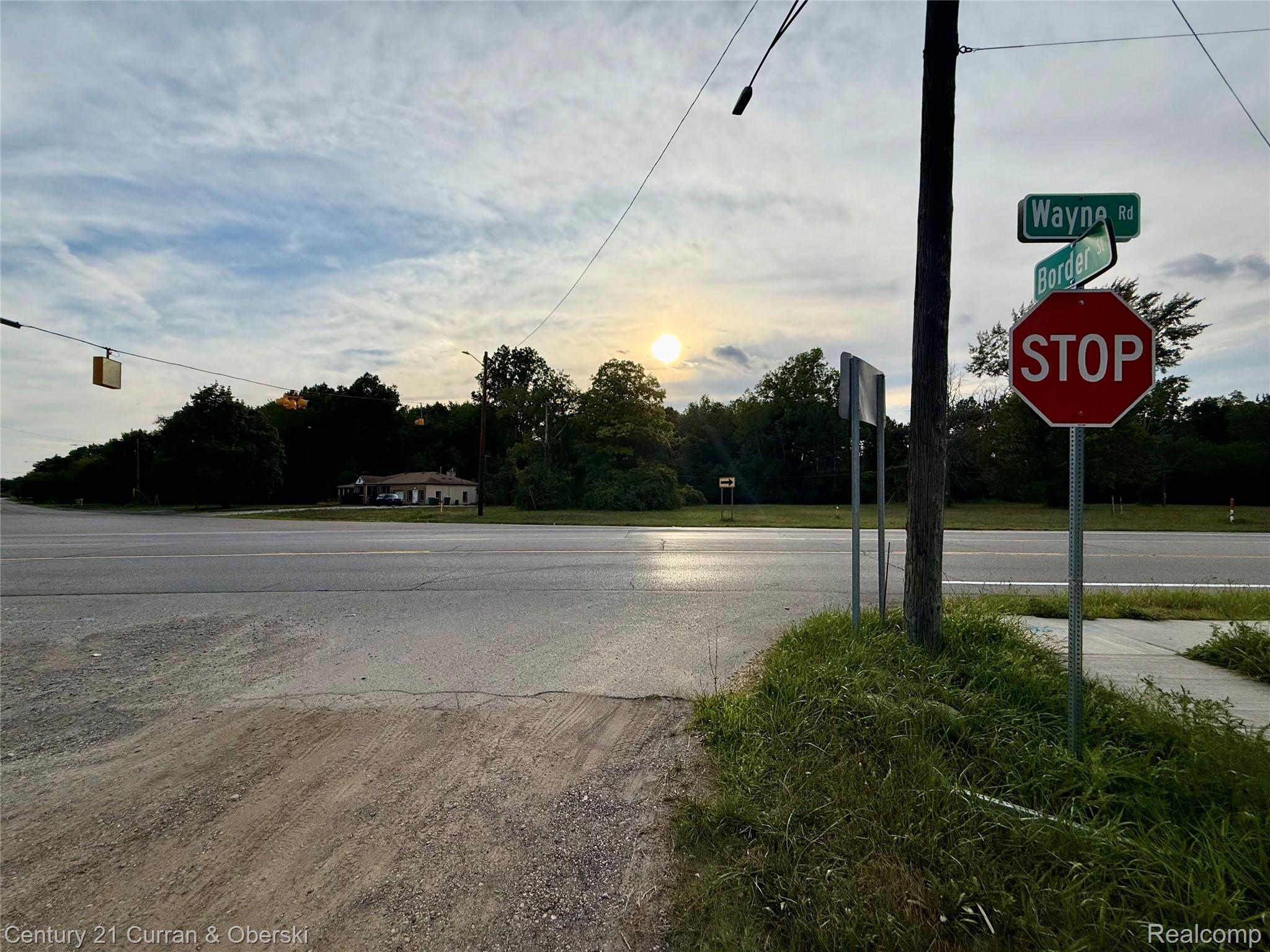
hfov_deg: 102.1
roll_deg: +0.0
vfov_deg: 85.7
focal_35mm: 14
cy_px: 476
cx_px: 635
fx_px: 514
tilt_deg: +2.7
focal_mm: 2.22
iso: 64
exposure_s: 1/3460
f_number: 2.2
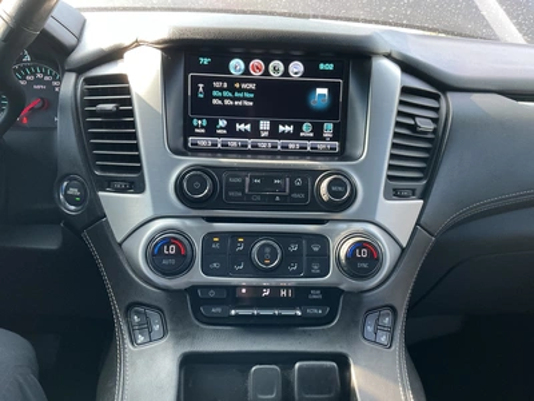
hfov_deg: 63.4
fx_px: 432
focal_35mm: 28
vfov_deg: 49.7
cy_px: 200
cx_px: 267
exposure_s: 1/60
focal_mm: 3
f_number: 1.8
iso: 100
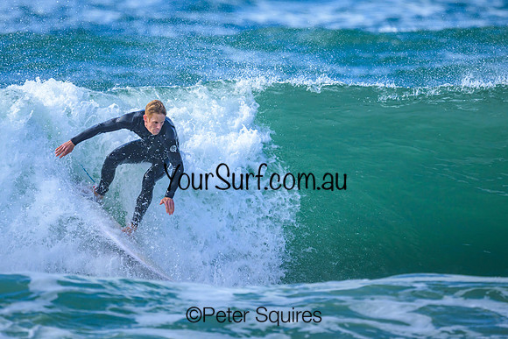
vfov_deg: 1.2
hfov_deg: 1.9
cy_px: 105
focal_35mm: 1105
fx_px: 15592
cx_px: 216
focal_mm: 800
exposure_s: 1/2500
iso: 560
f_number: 6.3
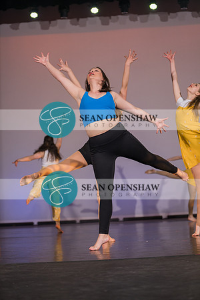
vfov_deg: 28.8
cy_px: 150
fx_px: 583
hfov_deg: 19.5
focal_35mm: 70
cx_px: 100
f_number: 2.8
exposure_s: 1/500
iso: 500
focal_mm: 70
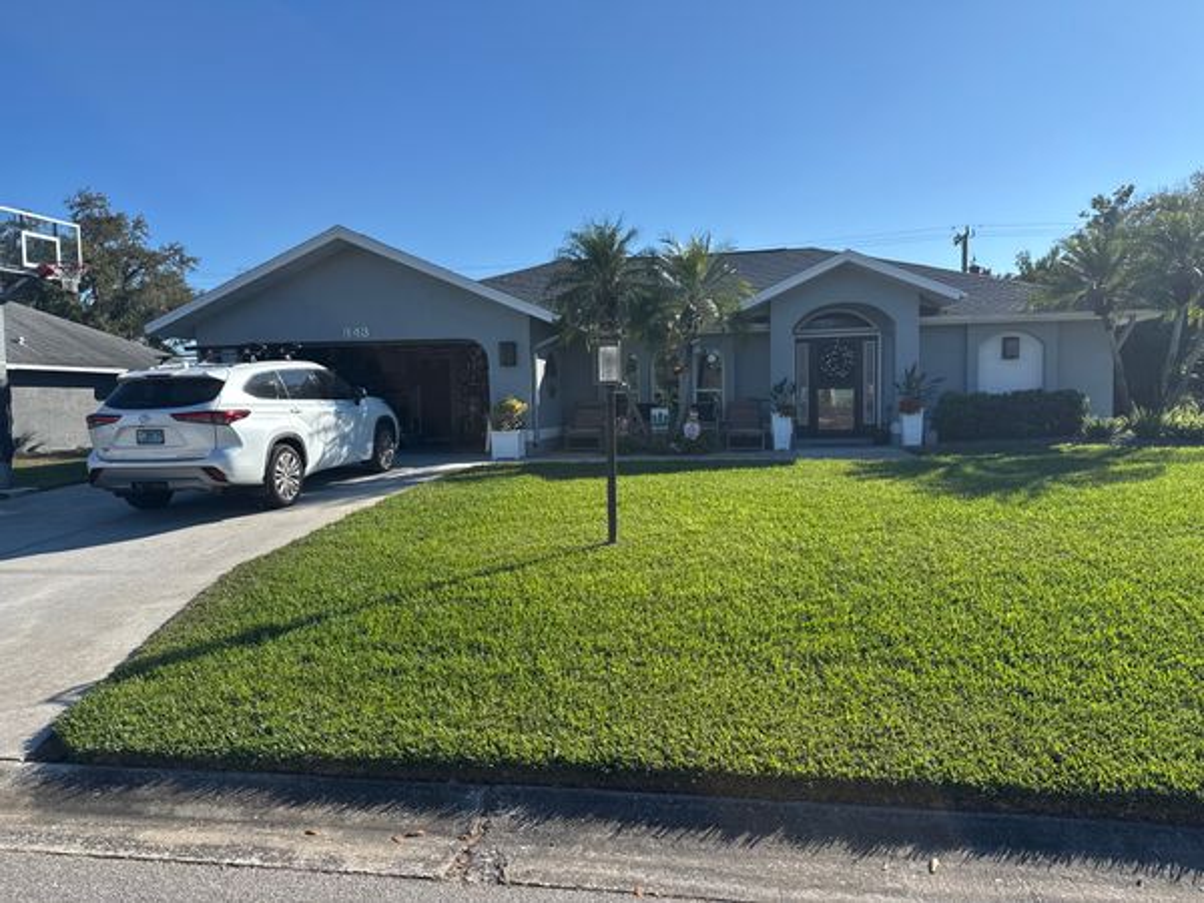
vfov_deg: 56.8
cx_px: 602
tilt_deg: -3.0
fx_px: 835
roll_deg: +1.8
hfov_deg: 71.6
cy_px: 452
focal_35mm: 24
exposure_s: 1/4950
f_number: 1.78
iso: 80
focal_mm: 6.76
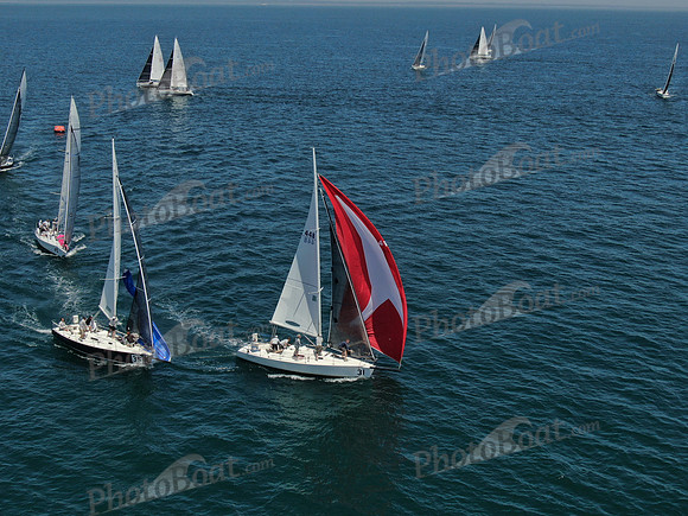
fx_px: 954
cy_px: 258
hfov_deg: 39.7
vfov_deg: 30.3
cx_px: 344
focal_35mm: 48
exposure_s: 1/1250
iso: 100
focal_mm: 8.6
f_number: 3.8
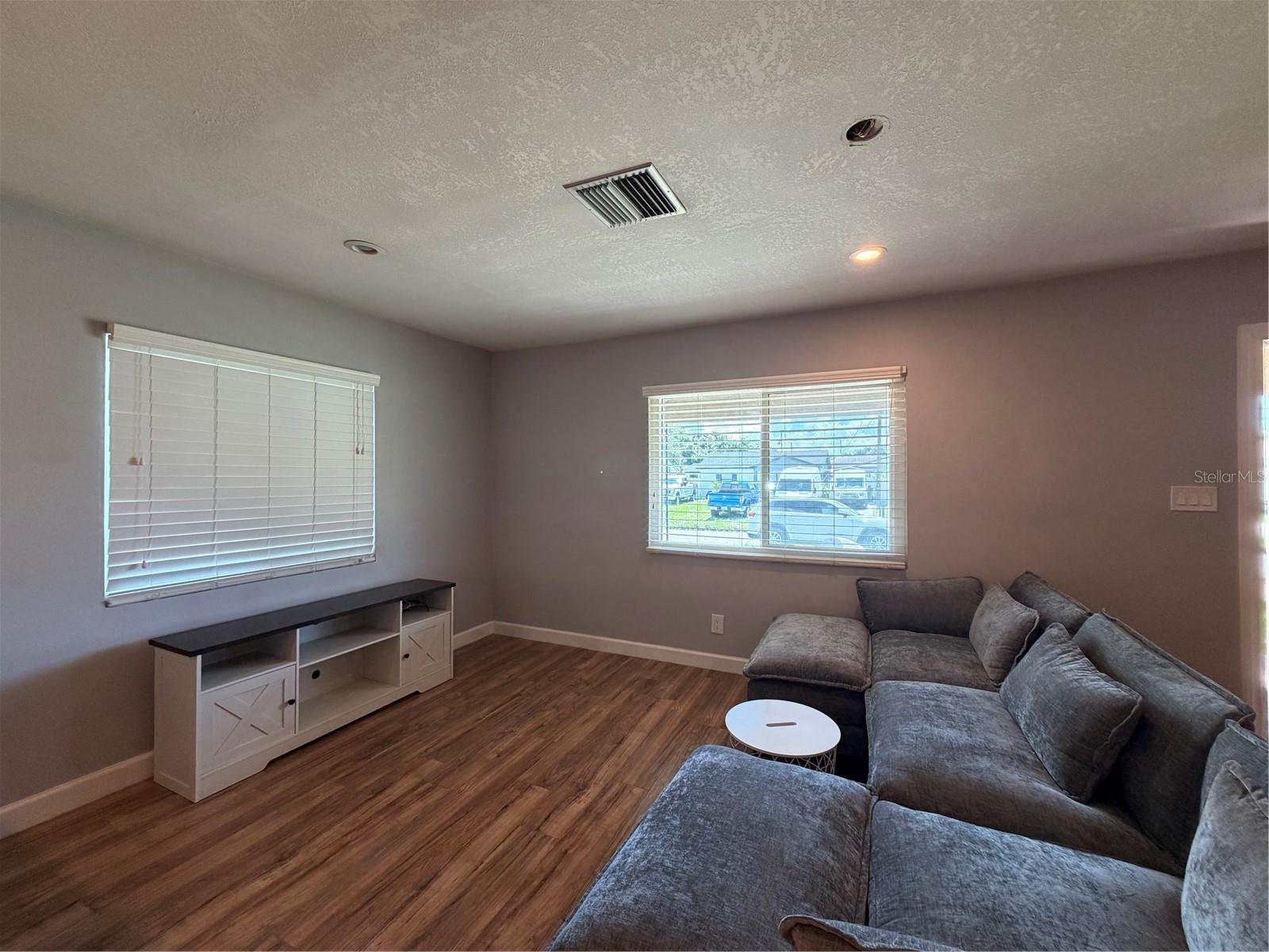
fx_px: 513
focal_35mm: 14
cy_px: 476
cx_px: 634
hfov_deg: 102.1
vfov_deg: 85.7
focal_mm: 2.22
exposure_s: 1/60
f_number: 2.2
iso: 200
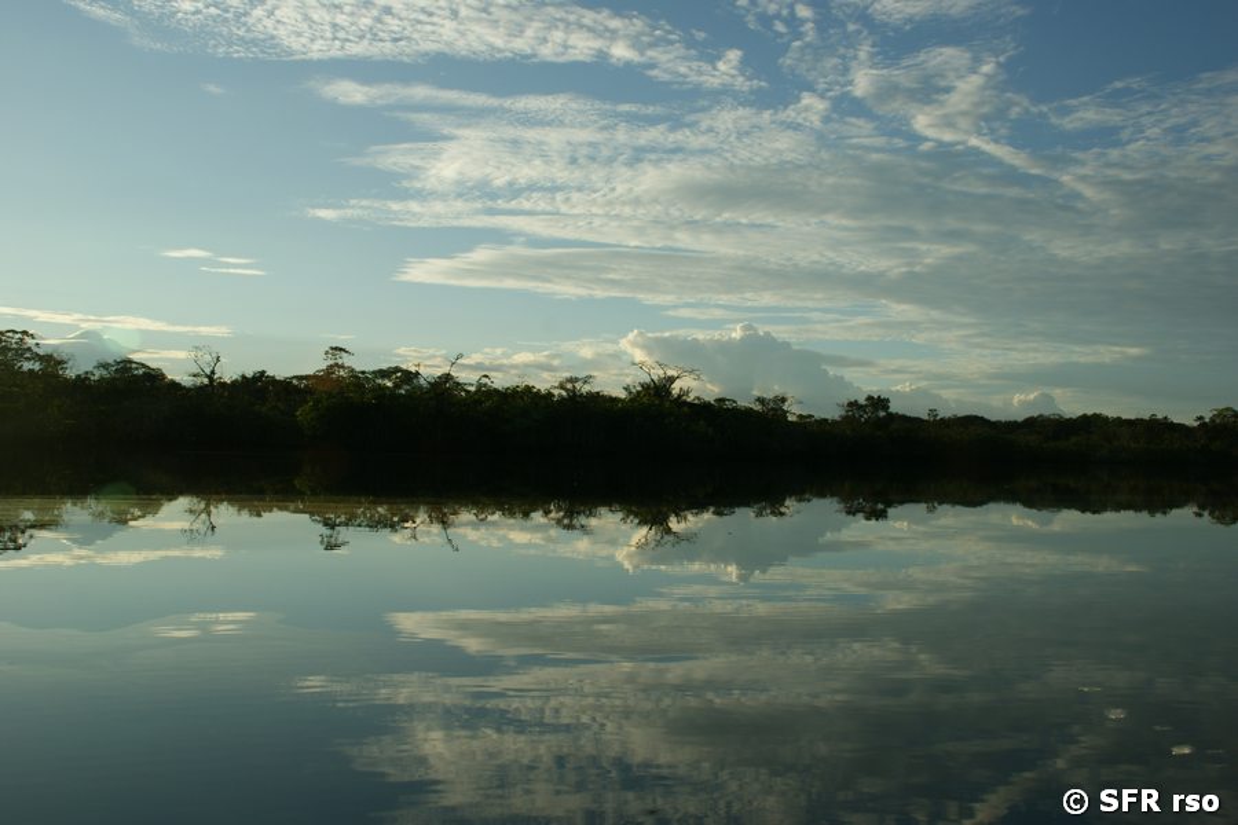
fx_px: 1238
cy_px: 412
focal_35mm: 36
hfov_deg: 53.1
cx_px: 619
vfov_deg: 36.9
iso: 100
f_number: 10
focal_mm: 24
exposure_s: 1/160
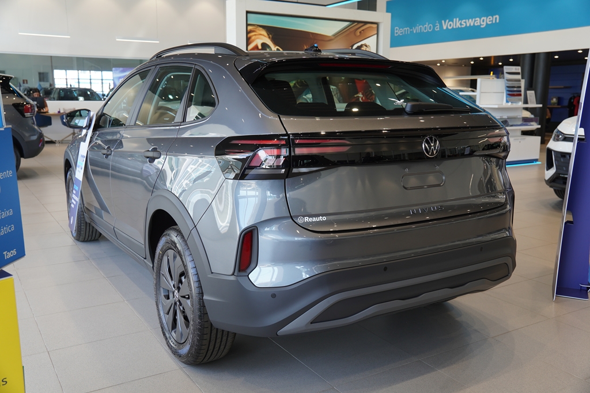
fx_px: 565
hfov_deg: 55.1
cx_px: 295
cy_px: 196
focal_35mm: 34
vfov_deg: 38.4
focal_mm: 23
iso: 160
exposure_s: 1/60
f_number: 4
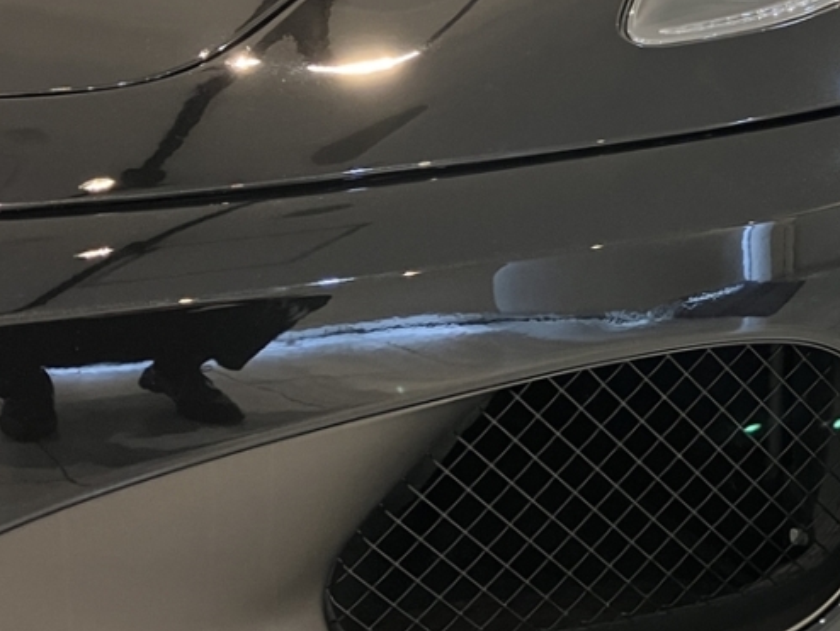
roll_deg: -1.4
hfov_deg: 27.9
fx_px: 1651
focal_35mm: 68
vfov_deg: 21.3
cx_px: 685
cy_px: 95
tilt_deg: -6.9
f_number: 1.8
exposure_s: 1/50
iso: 200
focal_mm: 3.99
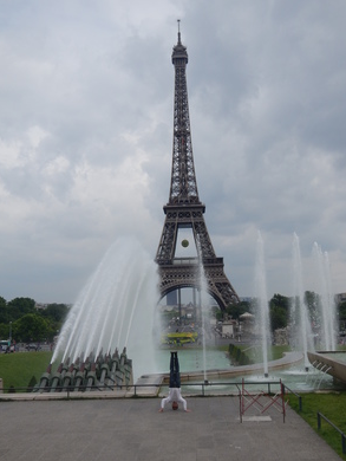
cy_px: 235
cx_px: 175
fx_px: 533
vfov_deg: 46.8
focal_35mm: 40
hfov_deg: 36.0
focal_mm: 7
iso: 125
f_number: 4
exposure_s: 1/1250
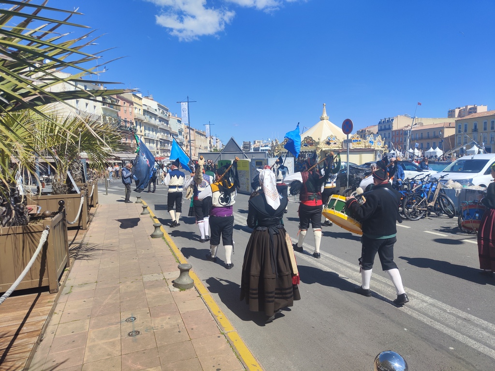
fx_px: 343
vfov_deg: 56.8
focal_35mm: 24
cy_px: 186
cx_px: 248
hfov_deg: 71.6
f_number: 1.88
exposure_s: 1/3204
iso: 50
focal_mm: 5.59
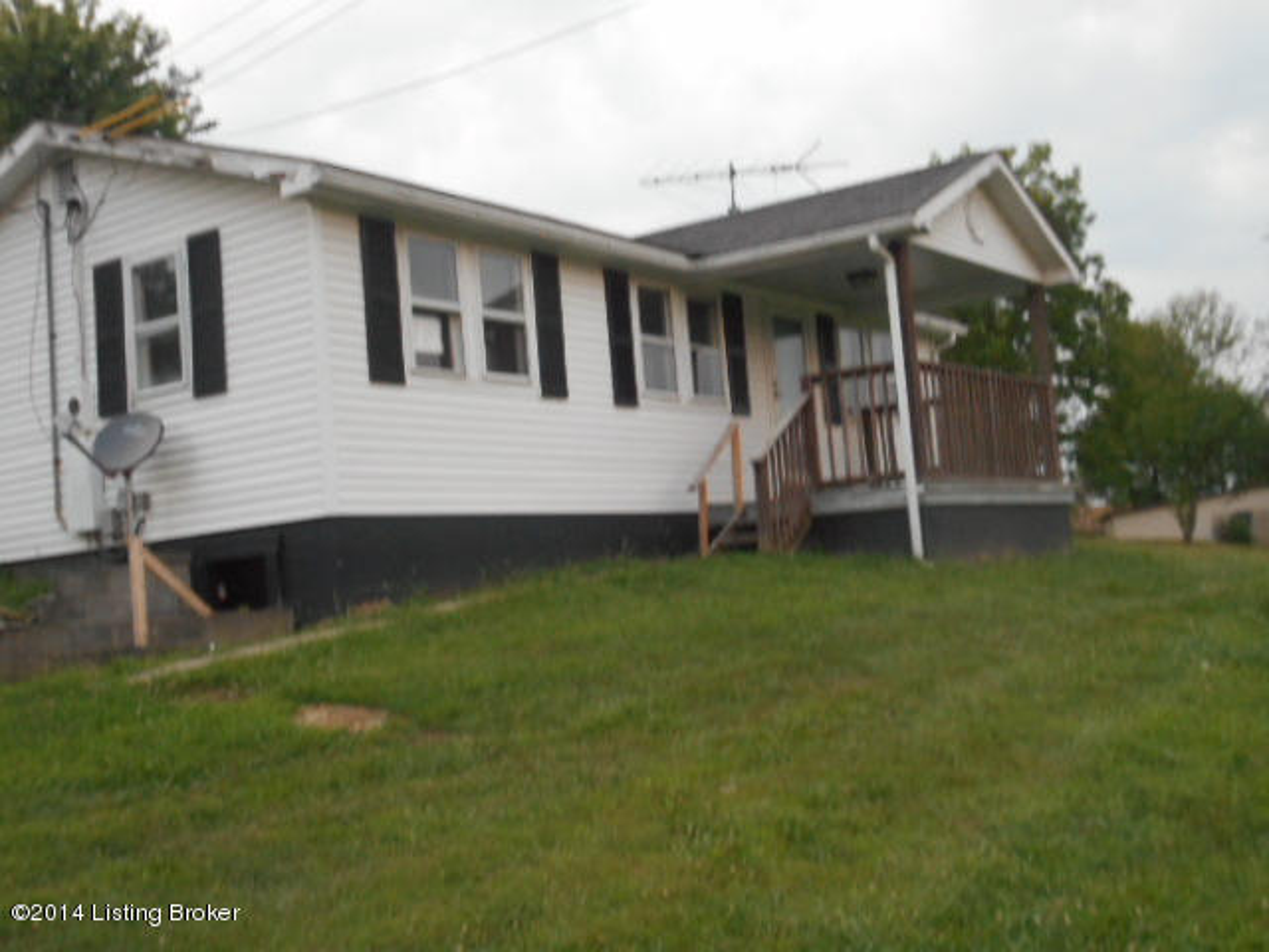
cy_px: 476
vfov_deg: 32.9
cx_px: 634
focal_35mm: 44
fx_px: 1613
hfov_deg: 42.9
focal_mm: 7.9
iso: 400
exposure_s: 1/30
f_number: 4.7
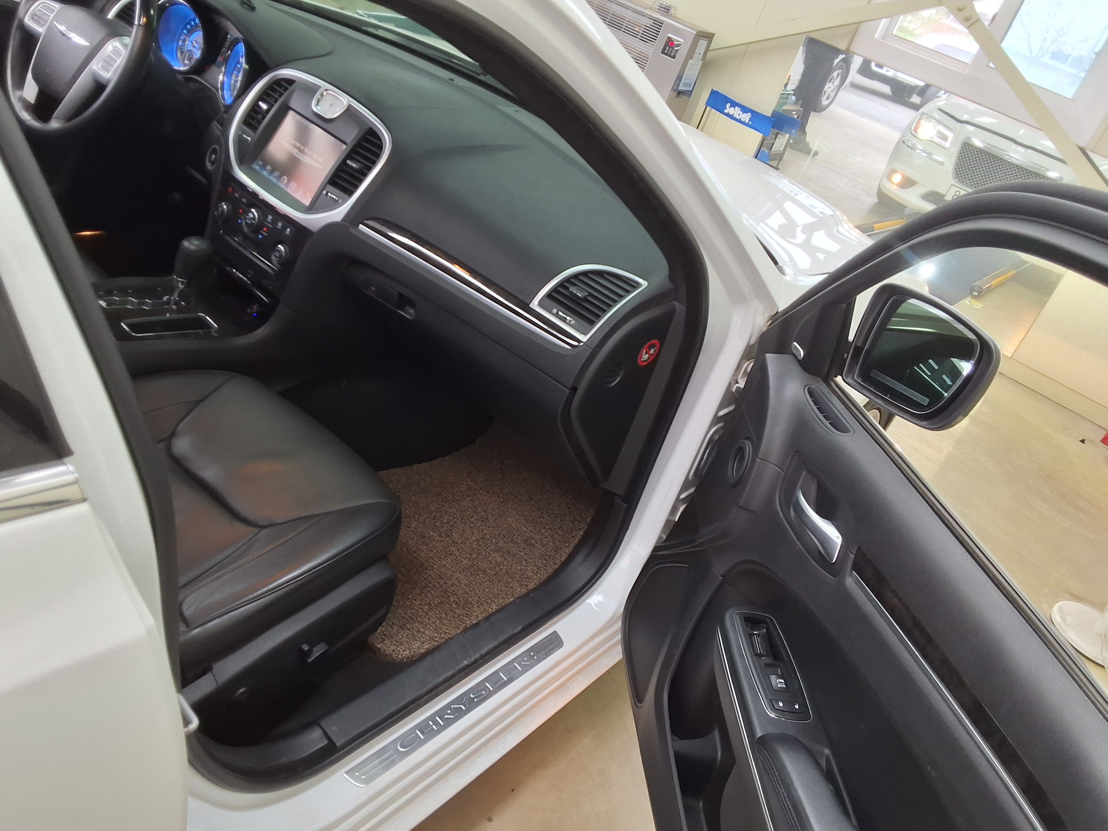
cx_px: 554
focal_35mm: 28
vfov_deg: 49.7
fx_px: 896
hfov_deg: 63.4
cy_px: 416
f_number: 1.9
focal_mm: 2.91
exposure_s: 1/60
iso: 64
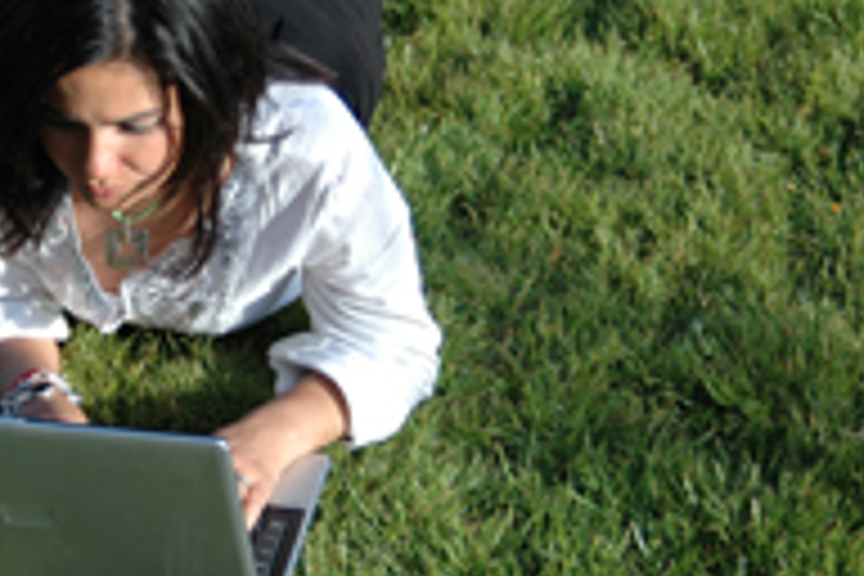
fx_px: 3000
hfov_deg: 16.2
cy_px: 112
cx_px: 135
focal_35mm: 125
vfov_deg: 10.9
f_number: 4
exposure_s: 1/800
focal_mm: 40
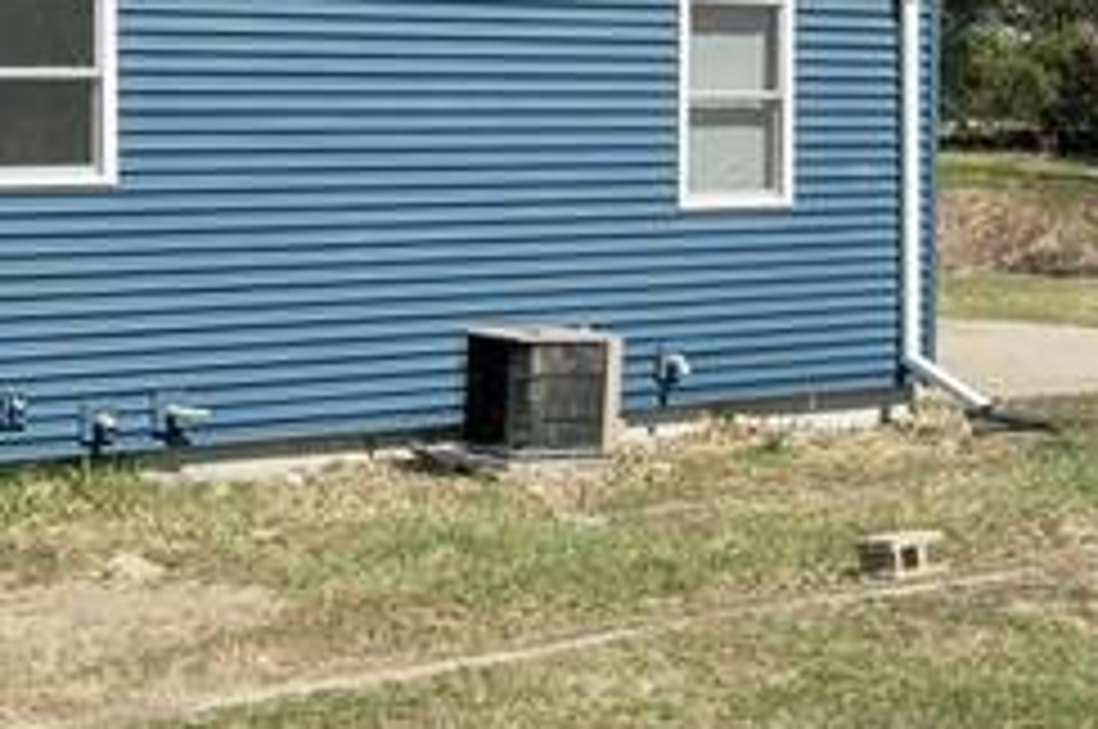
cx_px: 504
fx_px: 2559
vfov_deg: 15.9
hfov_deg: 24.2
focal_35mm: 84
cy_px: 25
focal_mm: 16
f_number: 10
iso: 400
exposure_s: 1/500
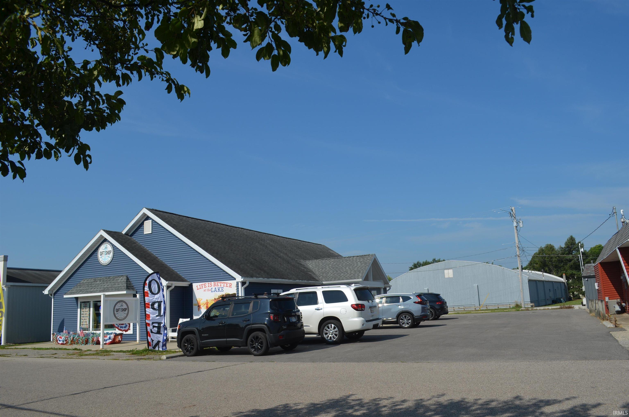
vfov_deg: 47.7
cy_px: 208
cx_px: 314
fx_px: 471
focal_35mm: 27
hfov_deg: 67.5
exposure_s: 1/500
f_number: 8
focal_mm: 18
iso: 110
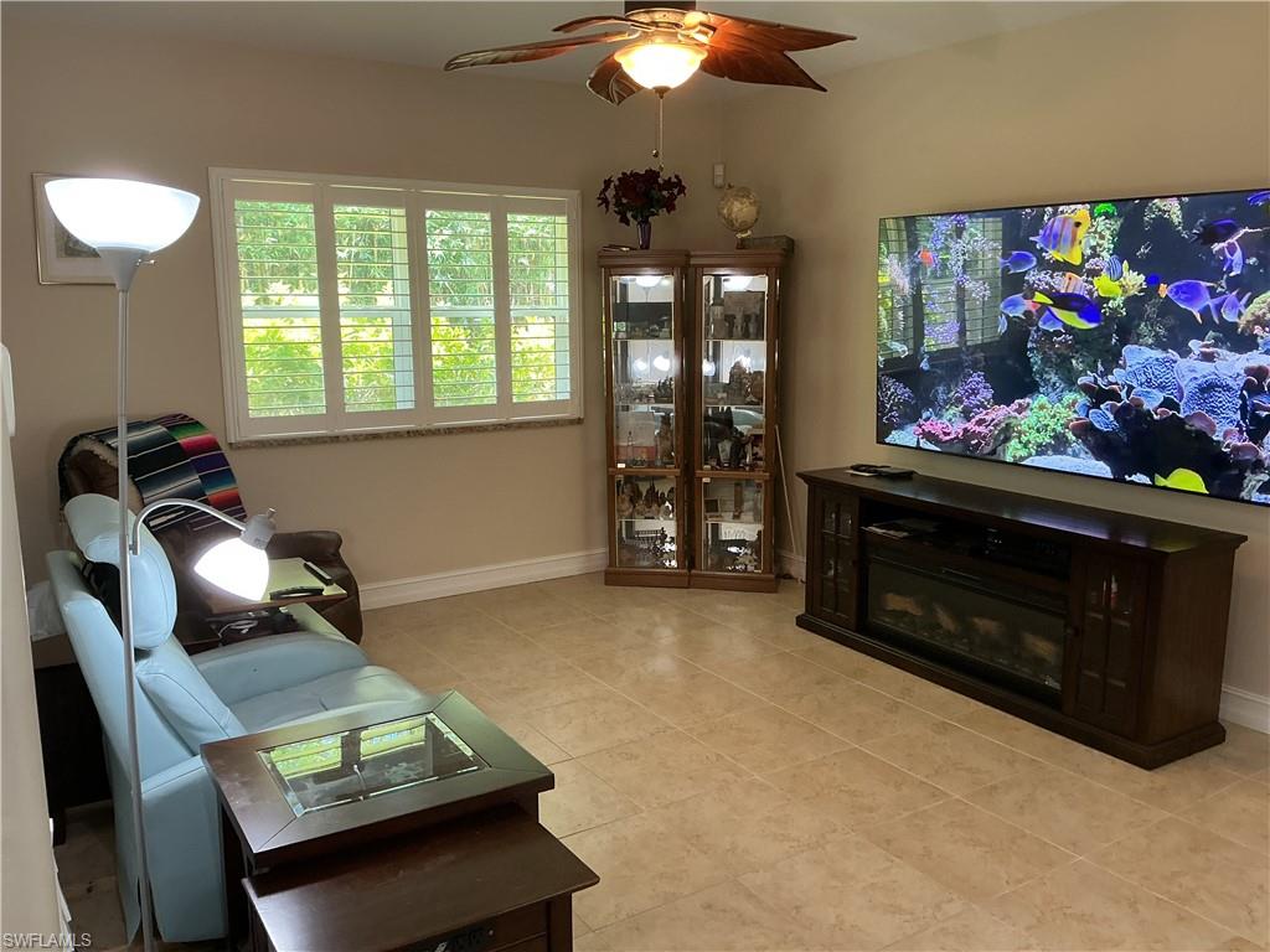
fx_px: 1064
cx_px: 635
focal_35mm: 29
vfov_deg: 48.2
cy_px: 476
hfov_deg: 61.7
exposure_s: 1/60
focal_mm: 3
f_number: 1.8
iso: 100
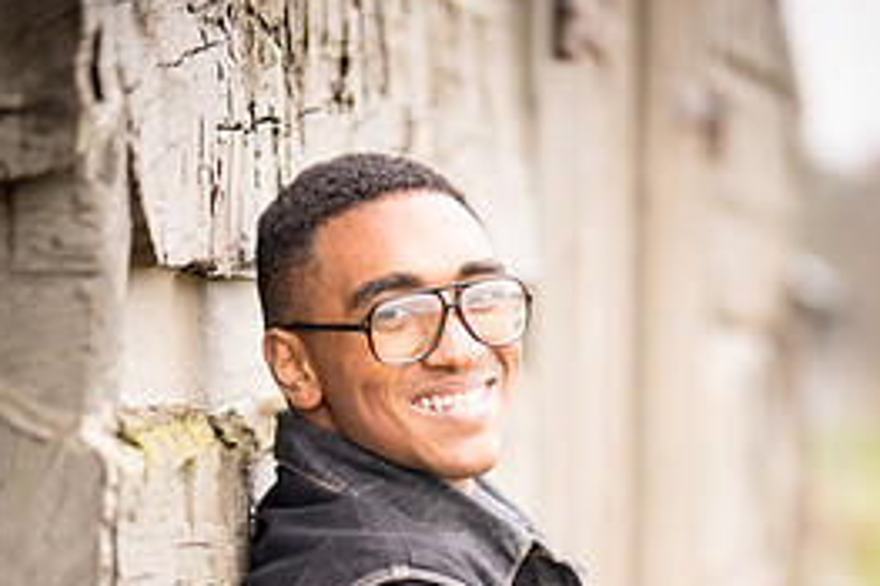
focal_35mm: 231
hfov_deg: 8.9
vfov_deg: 5.9
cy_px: 660
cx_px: 432
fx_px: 5643
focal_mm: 135
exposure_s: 1/30
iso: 200
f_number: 2.8
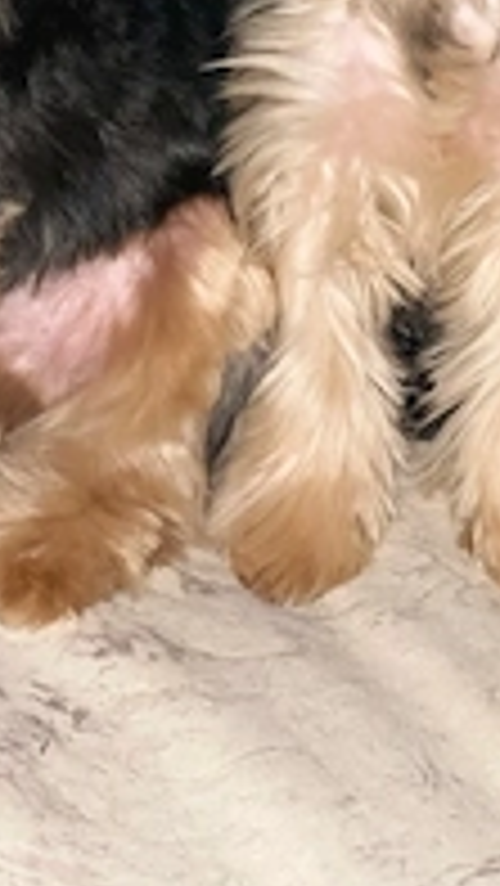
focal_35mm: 115
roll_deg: -5.1
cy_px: 49
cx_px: 108
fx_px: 2707
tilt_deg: -29.7
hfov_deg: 10.5
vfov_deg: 18.2
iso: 64
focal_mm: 6
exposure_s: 1/34
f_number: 2
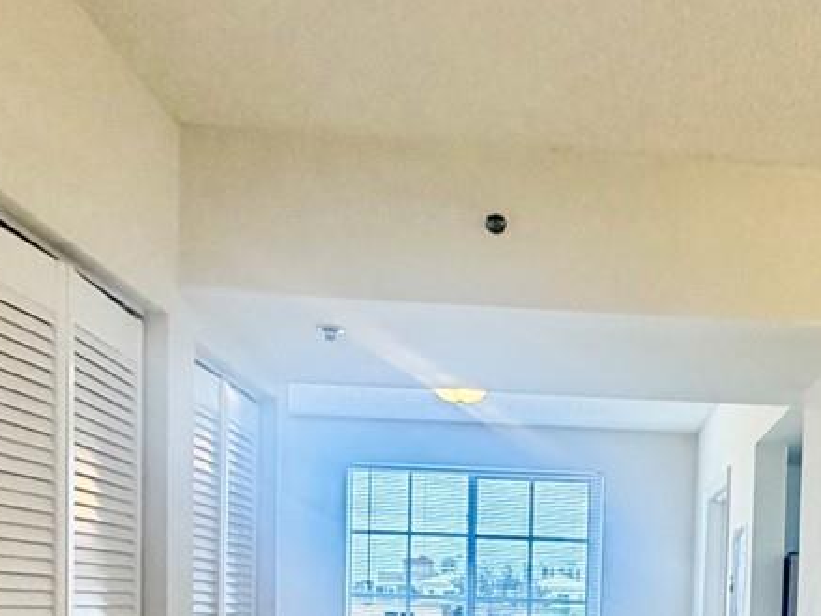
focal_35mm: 51
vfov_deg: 26.0
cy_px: 702
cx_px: 660
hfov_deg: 36.2
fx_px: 1209
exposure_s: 1/120
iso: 200
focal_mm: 2.22
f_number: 2.2
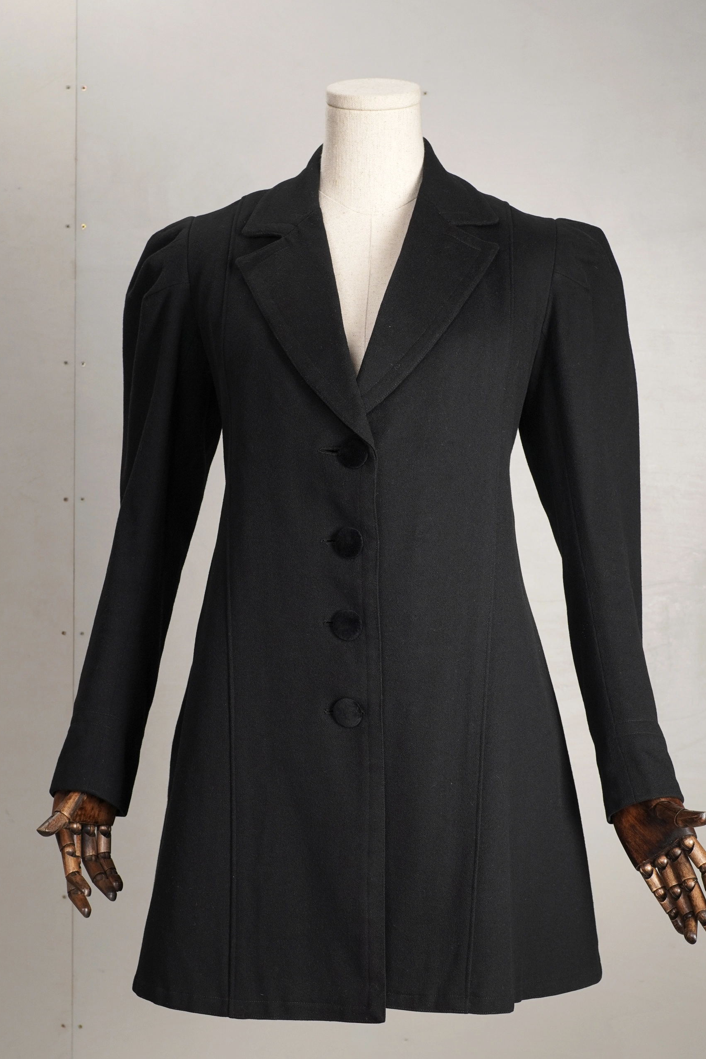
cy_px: 589
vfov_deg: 36.8
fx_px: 1588
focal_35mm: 54
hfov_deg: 25.1
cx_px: 371
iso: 320
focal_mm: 32
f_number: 7.1
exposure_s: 1/30
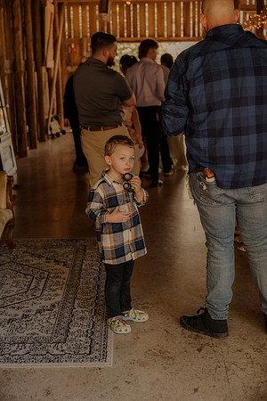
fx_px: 545
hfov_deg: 27.5
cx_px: 134
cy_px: 200
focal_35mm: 49
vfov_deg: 40.3
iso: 1250
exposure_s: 1/400
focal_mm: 49
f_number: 3.2
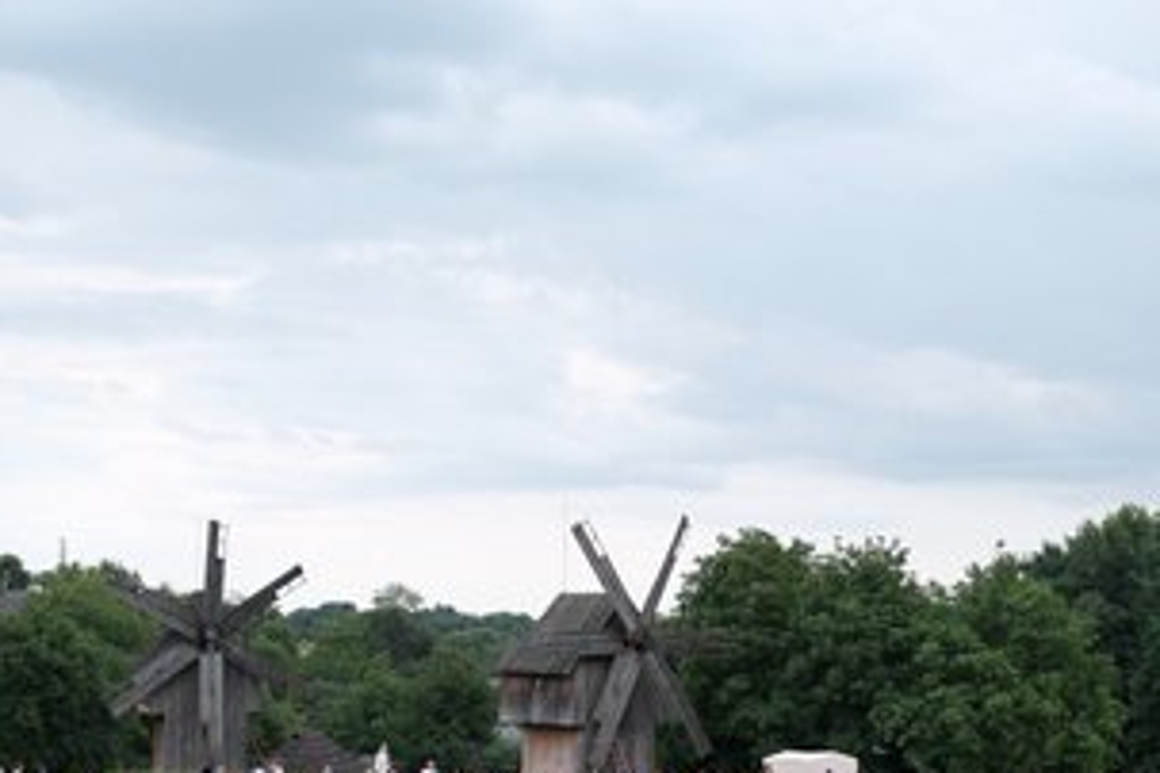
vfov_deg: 20.6
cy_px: 450
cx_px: 547
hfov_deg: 30.5
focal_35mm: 66
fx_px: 2127
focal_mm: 33
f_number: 2.2
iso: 160
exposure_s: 1/400
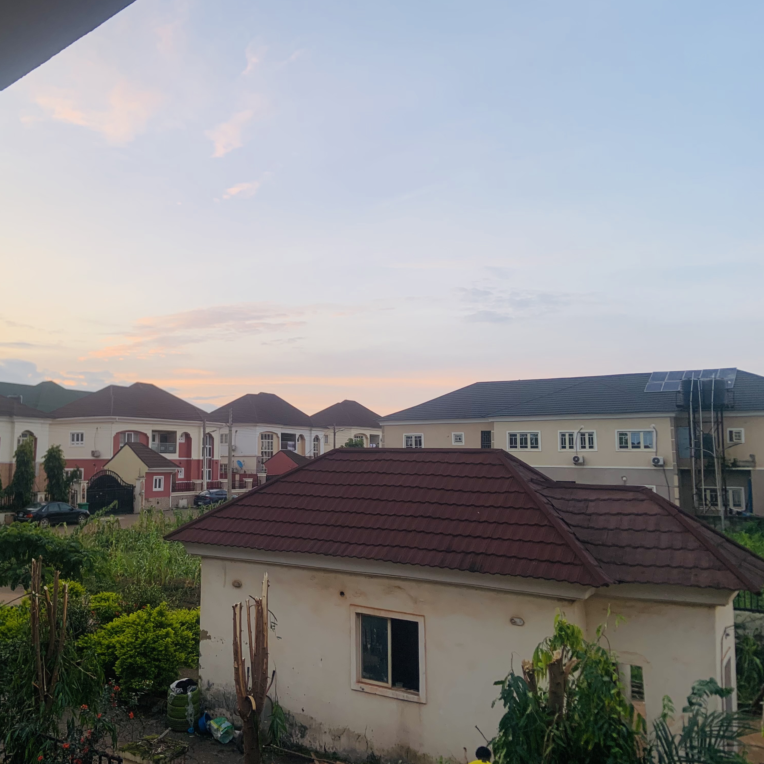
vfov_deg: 52.5
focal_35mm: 31
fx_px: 774
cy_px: 379
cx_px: 283
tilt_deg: +5.6
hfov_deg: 51.9
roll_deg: -0.3
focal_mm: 4.25
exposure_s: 1/121
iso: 40
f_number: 1.8
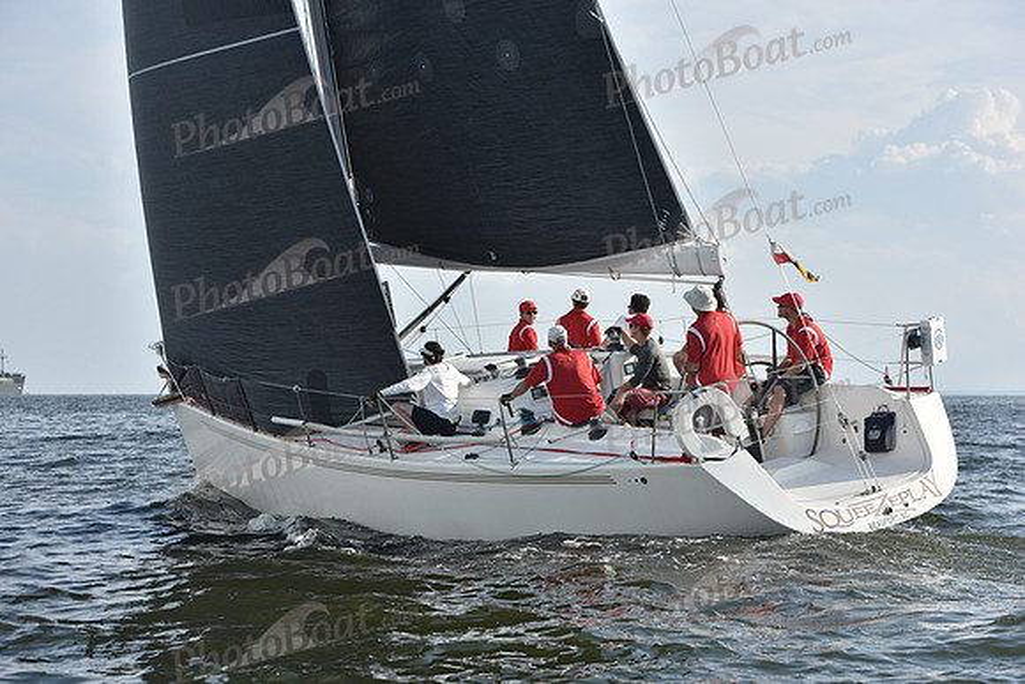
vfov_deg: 14.4
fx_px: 2705
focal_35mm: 95
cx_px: 512
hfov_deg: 21.5
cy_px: 342
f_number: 6.3
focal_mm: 95
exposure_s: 1/1250
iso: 250
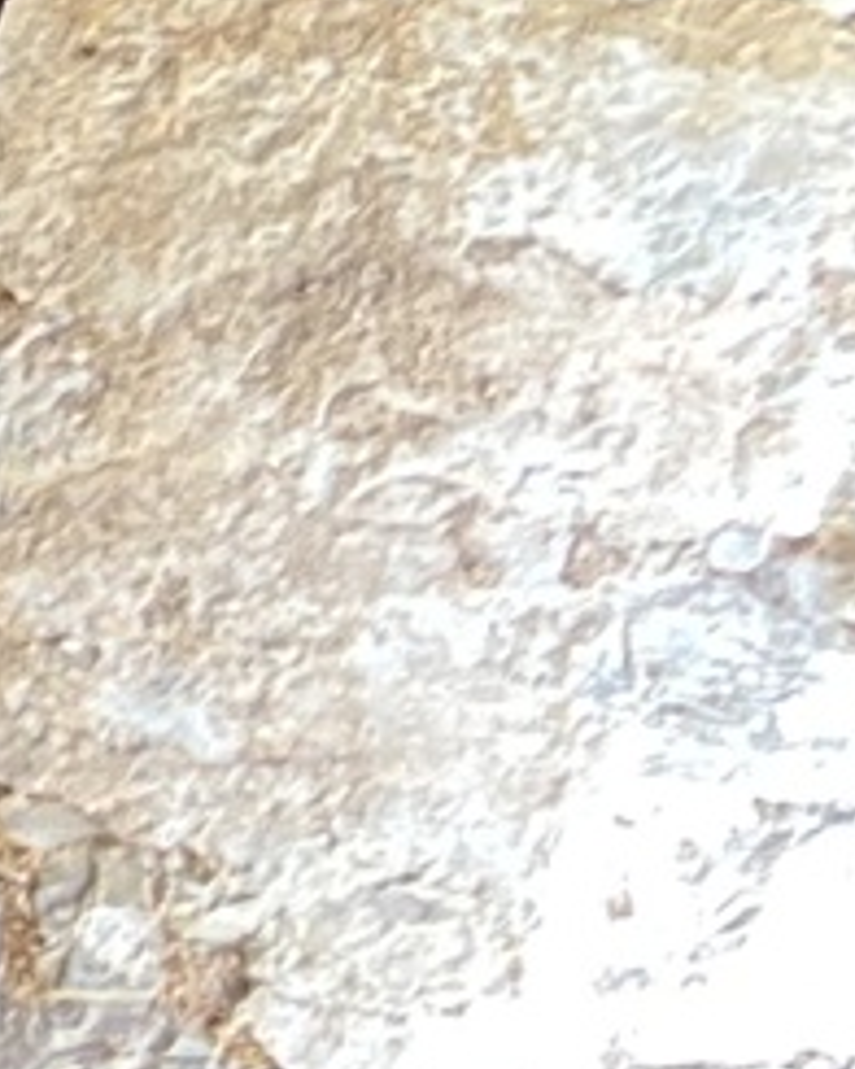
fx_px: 6295
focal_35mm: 199
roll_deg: +2.2
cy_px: -759
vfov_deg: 9.3
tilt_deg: -7.5
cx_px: -2460
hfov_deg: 6.4
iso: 125
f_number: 1.5
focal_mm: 5.7
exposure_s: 1/119
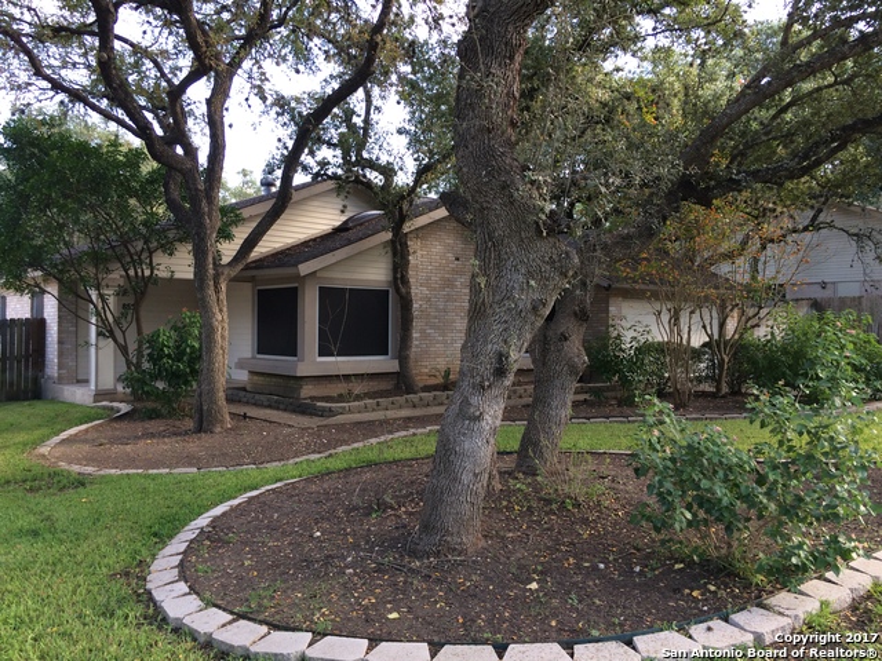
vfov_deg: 48.2
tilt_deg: -0.7
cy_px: 330
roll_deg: -0.5
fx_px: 739
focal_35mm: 29
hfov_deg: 61.7
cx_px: 441
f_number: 2.2
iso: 50
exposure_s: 1/120
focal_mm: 4.15
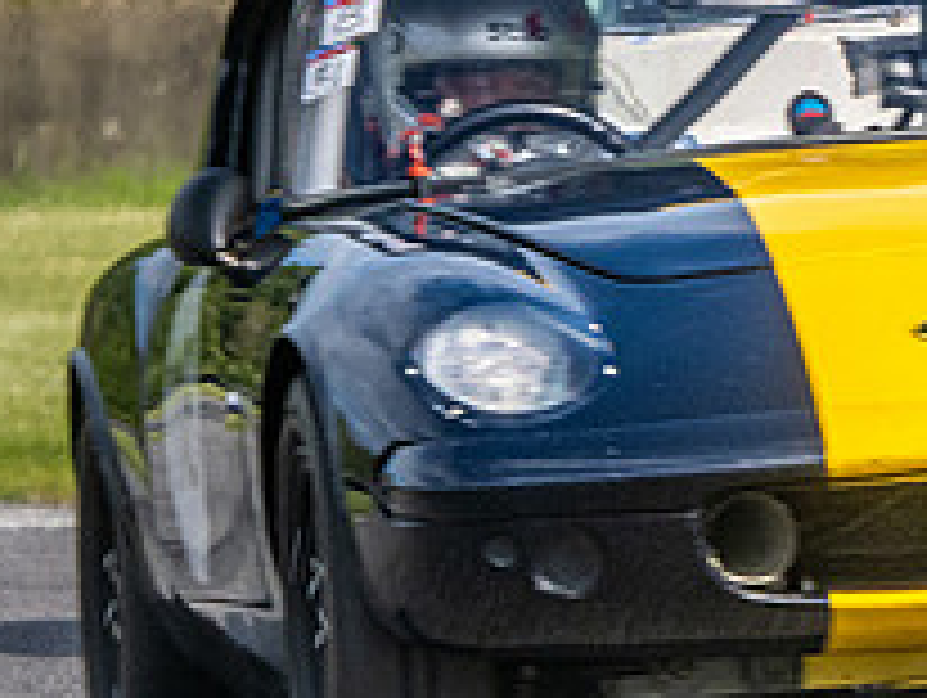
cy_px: 236
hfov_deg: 0.7
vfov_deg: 0.6
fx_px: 70968
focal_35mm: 2647
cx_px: 1085
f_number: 18
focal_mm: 420
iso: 400
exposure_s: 1/250
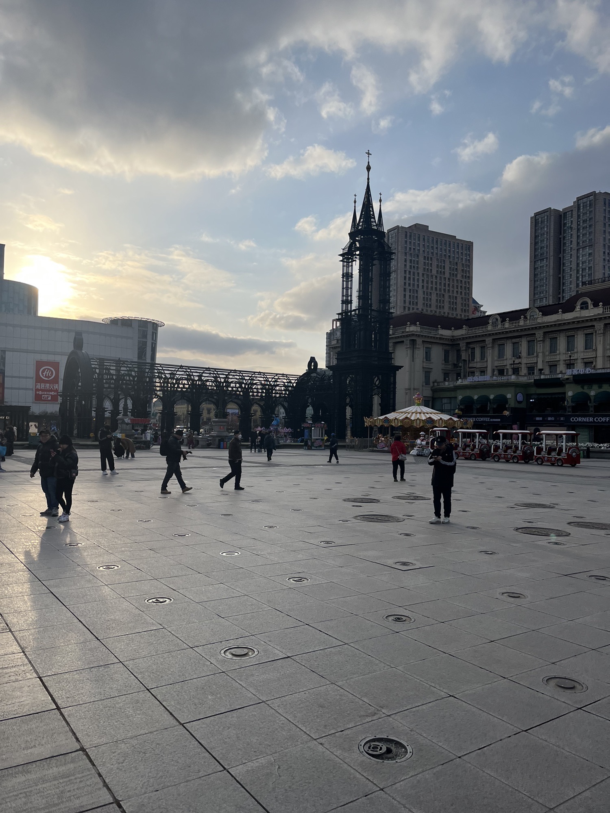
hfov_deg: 53.1
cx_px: 305
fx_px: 611
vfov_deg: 67.3
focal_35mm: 26
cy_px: 406
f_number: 1.6
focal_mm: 5.1
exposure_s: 1/4651
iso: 50
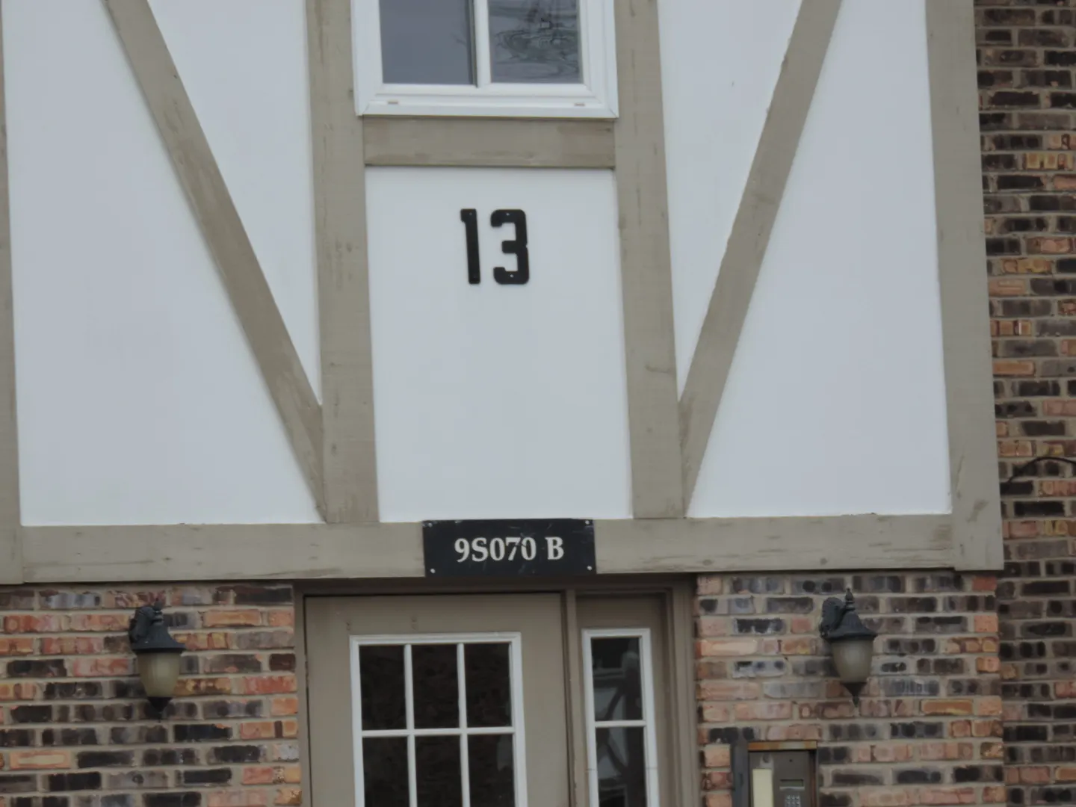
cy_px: 404
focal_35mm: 185
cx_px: 538
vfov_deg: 8.0
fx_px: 5751
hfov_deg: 10.7
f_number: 4.6
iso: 80
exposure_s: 1/125
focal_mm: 33
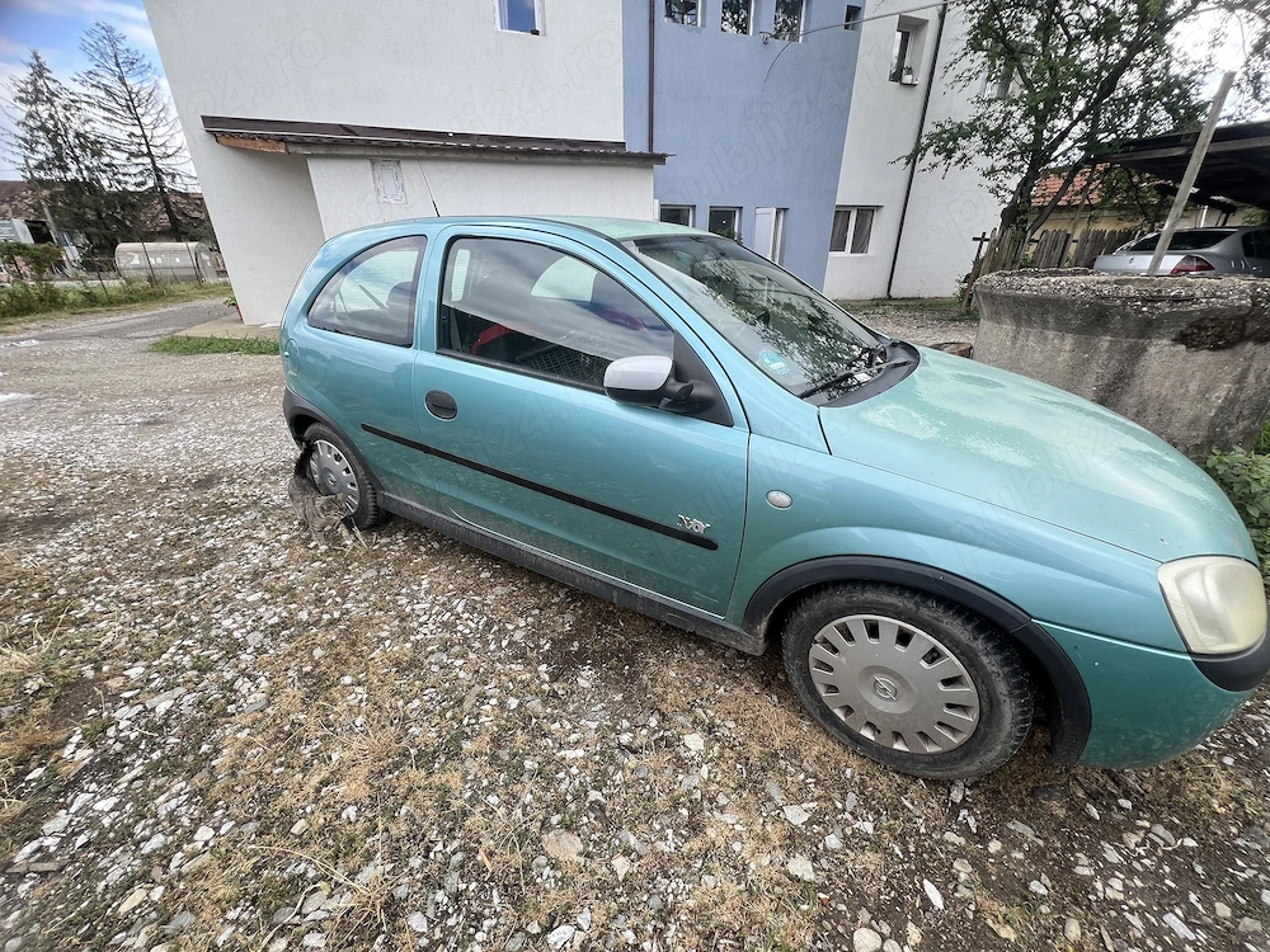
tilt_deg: -24.8
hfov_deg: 106.2
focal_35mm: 13
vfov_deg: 89.9
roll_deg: +0.0
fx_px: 477
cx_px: 635
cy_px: 476
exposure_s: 1/327
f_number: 1.8
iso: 32
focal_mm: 1.57
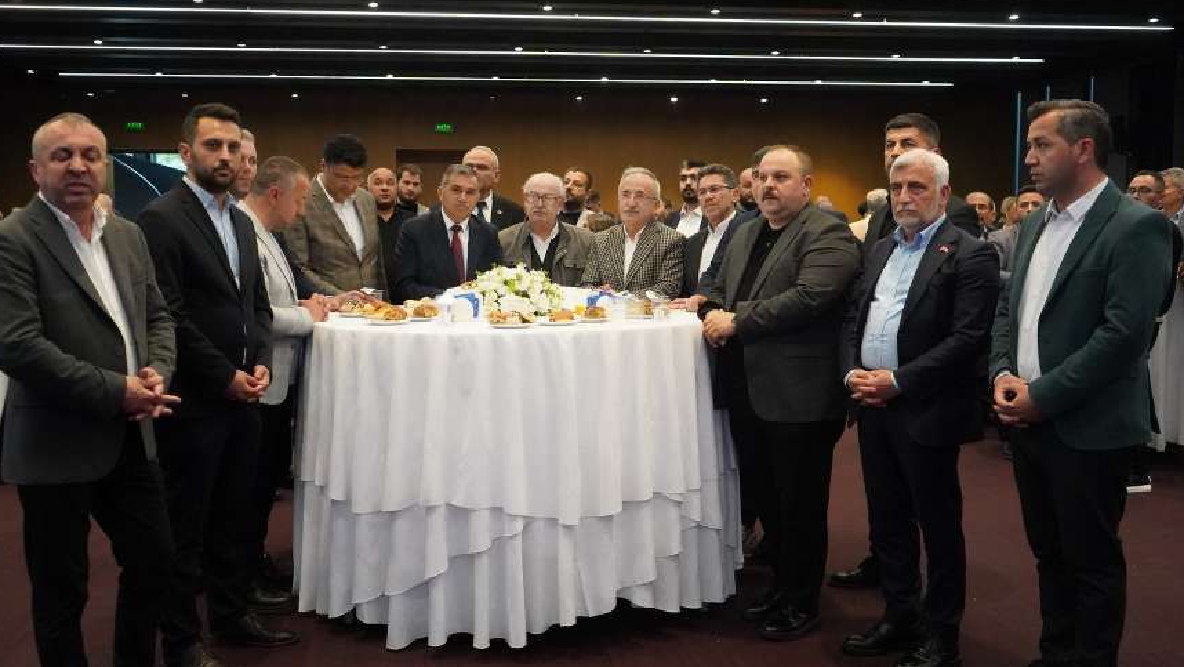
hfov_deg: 56.5
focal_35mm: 35
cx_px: 534
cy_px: 307
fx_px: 1099
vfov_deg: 33.7
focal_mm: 28
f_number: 3.5
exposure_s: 1/1250
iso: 12800
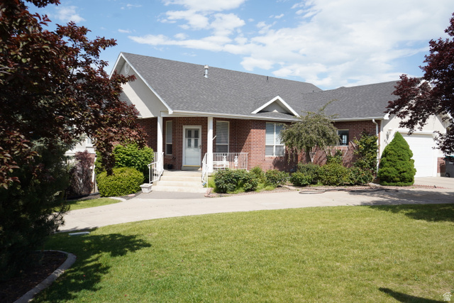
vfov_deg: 46.4
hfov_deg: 65.5
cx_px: 227
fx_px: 353
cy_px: 152
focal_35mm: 28
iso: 100
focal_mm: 28
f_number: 8
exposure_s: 1/200
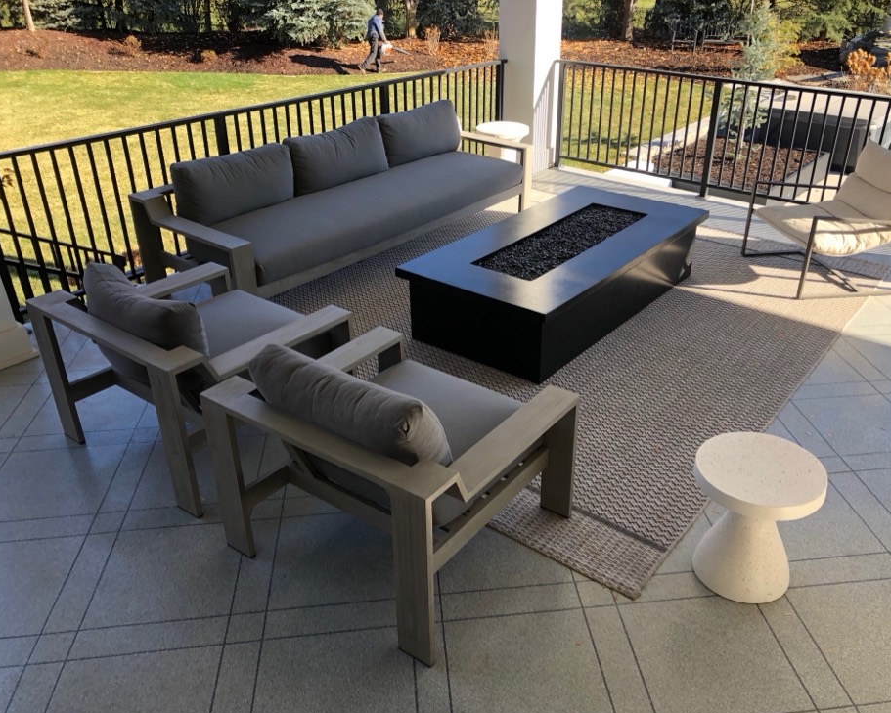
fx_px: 791
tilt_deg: -29.7
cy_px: 366
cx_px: 480
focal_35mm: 30
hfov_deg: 58.7
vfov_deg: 48.5
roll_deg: -0.2
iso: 20
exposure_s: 1/196
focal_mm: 3.99
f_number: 1.8
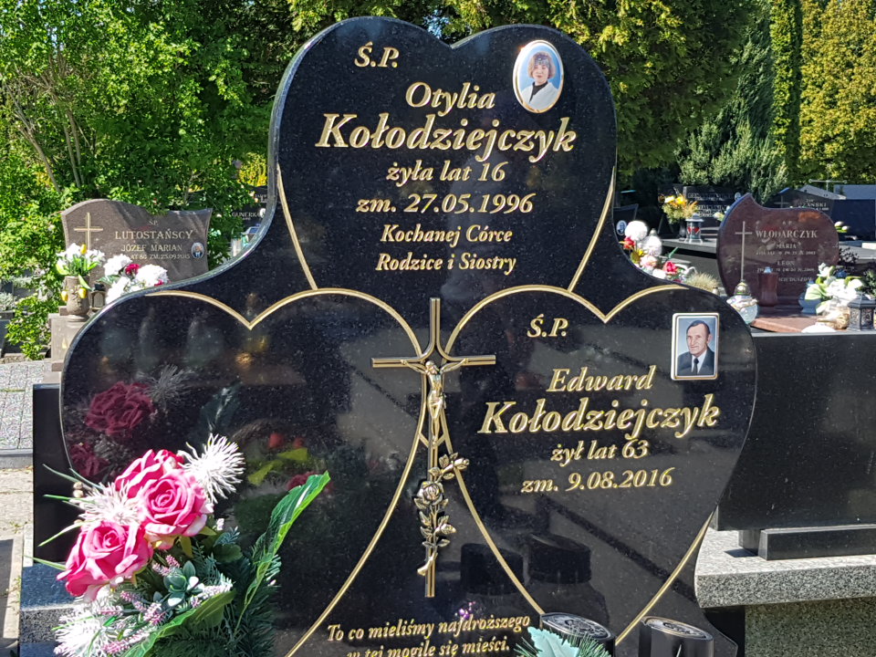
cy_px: 328
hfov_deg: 67.3
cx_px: 438
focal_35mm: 26
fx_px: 658
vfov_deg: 53.1
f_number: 1.7
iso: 40
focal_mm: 4.2
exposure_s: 1/1018
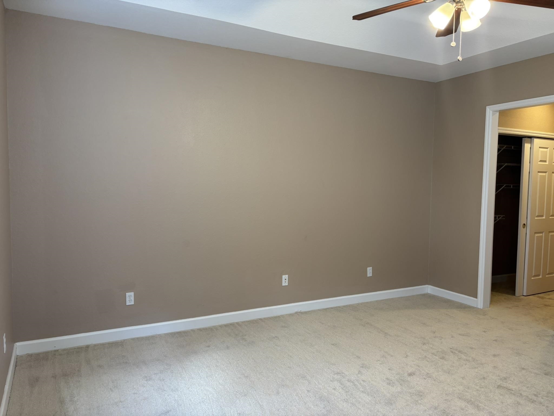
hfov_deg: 67.3
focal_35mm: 26
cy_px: 208
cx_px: 277
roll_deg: +0.3
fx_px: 416
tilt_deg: -3.5
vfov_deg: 53.1
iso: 80
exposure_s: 1/60
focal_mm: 5.96
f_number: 1.6
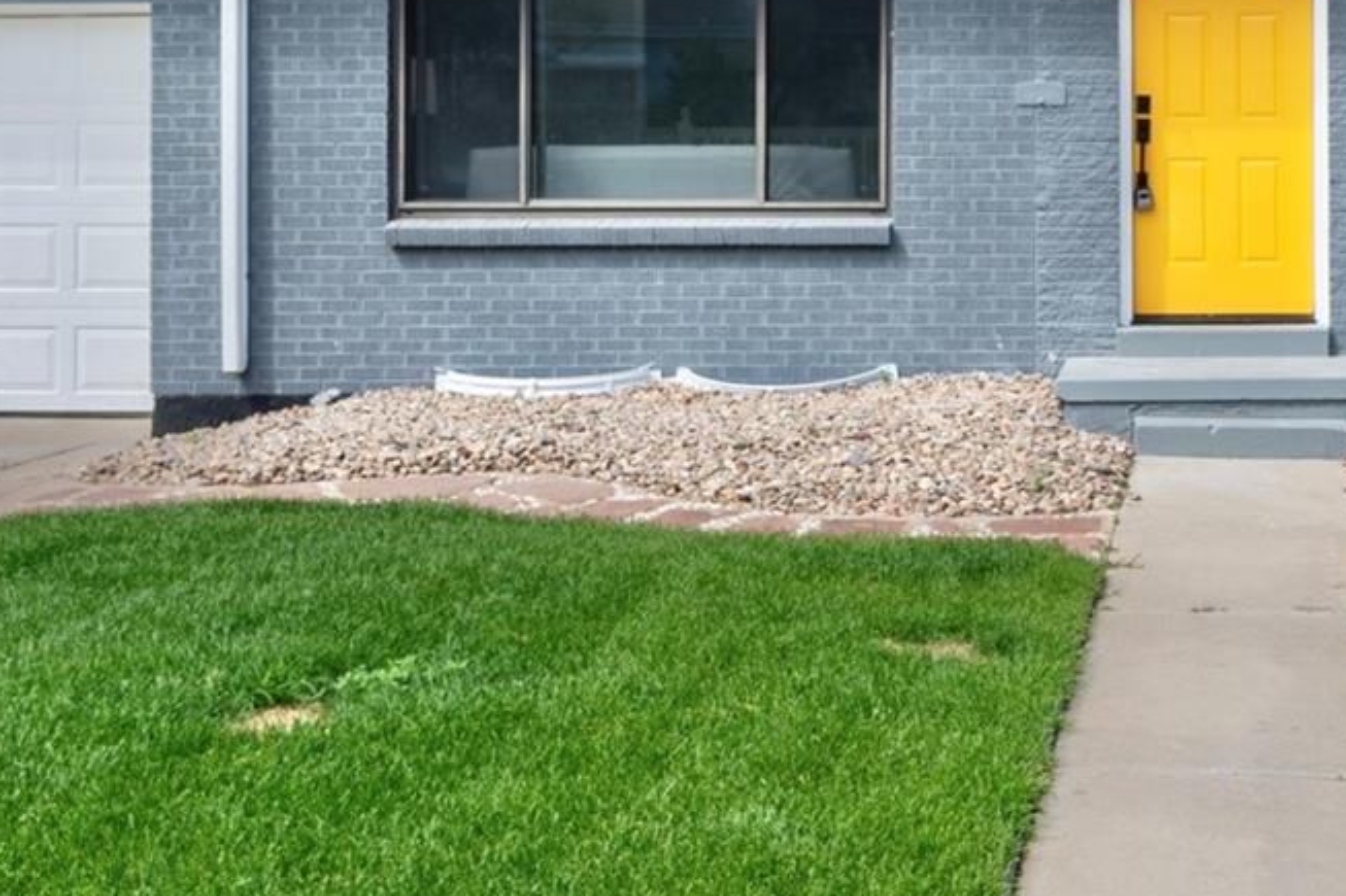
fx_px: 2841
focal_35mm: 76
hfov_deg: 25.7
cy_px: 113
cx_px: 1241
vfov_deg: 17.7
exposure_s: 1/125
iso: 100
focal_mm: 21
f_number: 11
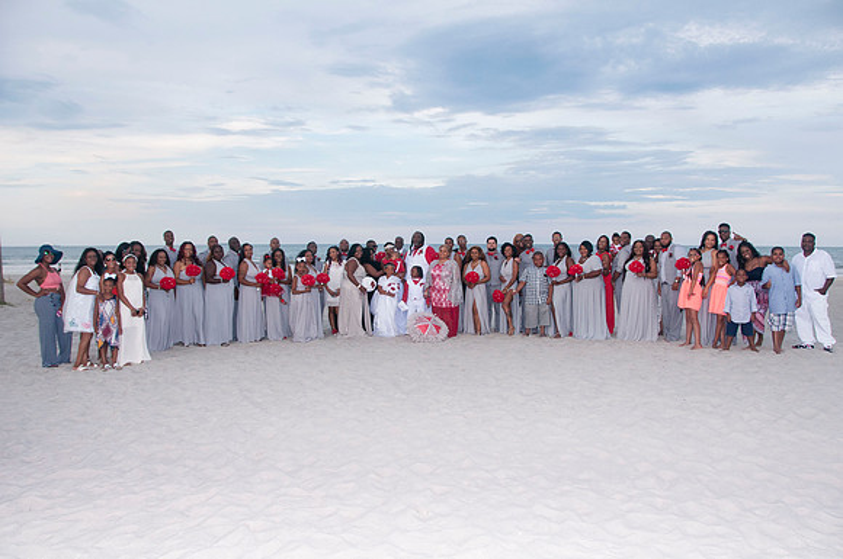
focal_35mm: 27
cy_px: 280
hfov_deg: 67.5
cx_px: 422
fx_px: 631
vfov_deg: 47.8
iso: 400
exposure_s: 1/250
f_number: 5.6
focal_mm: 18
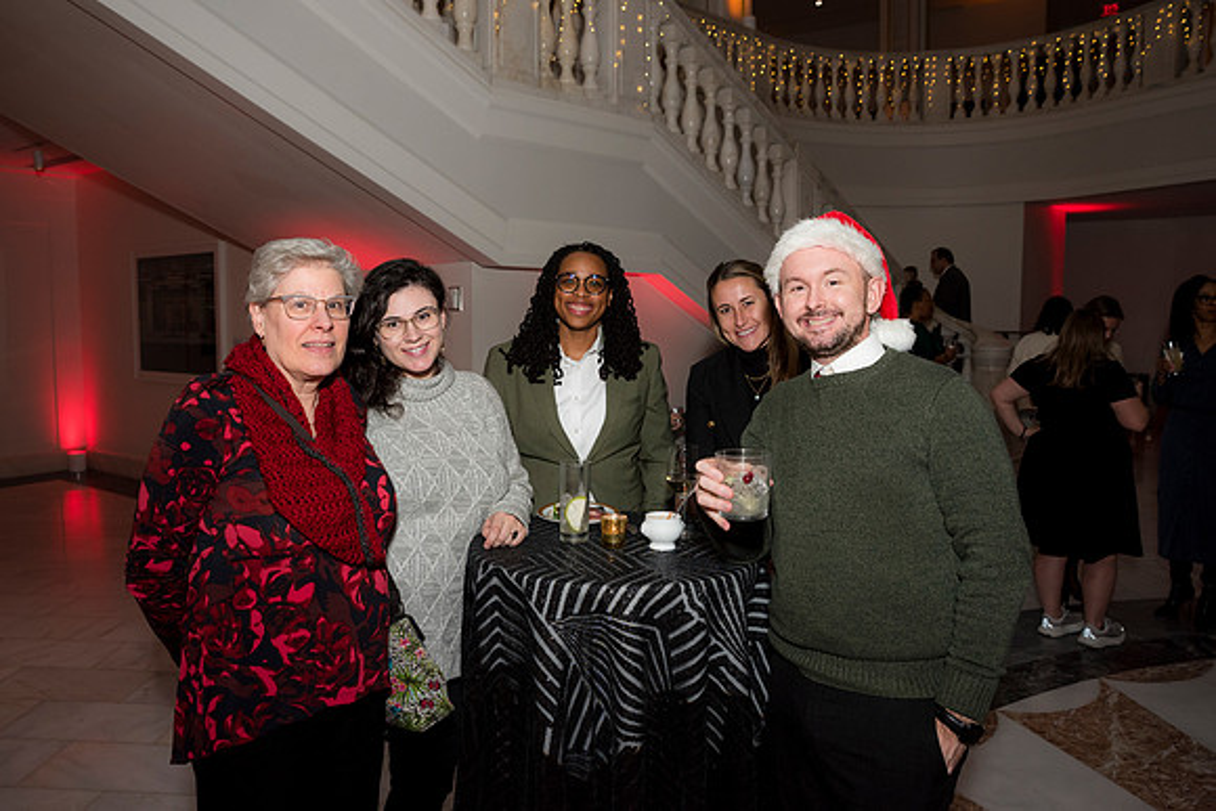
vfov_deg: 50.7
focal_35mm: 25
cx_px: 586
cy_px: 391
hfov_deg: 70.8
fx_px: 856
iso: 800
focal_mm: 24
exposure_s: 1/125
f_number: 5
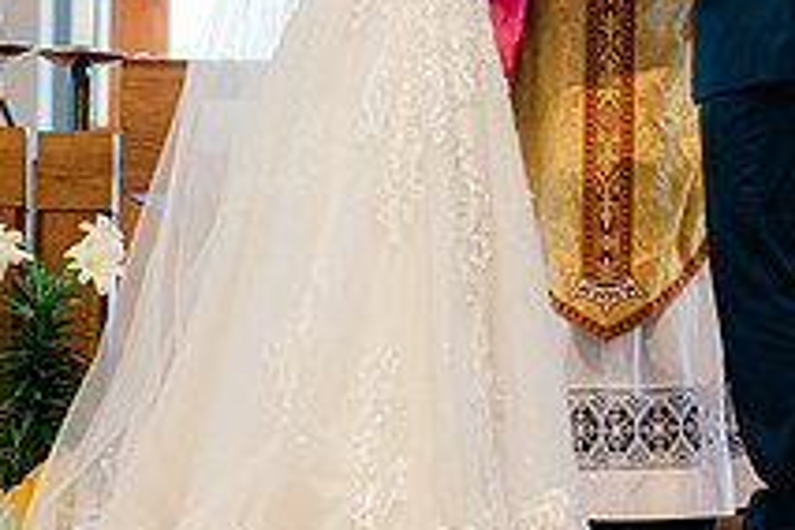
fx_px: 7331
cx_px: 474
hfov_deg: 6.2
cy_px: -101
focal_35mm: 332
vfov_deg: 4.1
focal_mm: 122
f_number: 2.8
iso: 1000
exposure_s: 1/250
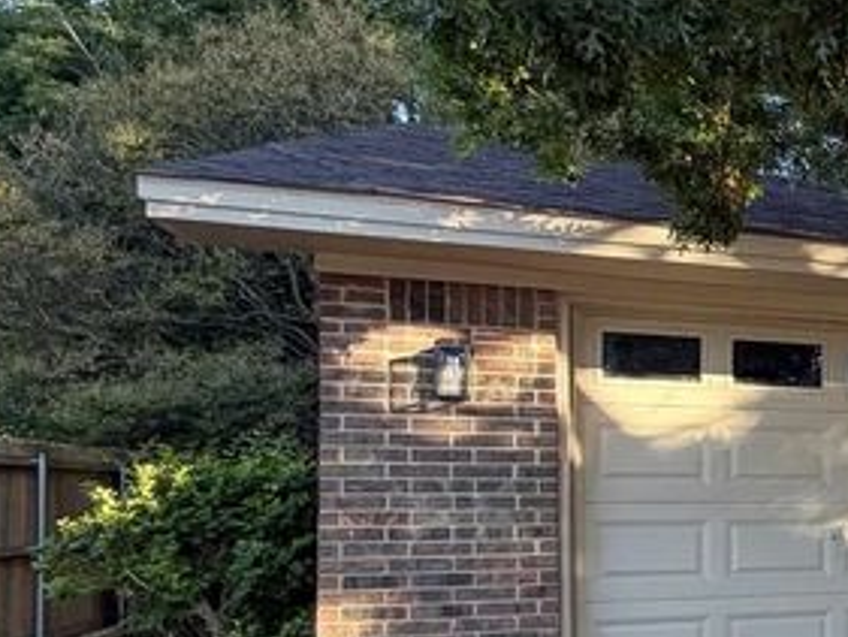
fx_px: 1250
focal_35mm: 51
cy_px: 498
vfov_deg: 28.1
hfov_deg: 22.6
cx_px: 1503
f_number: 2.2
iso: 50
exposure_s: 1/151
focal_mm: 2.22
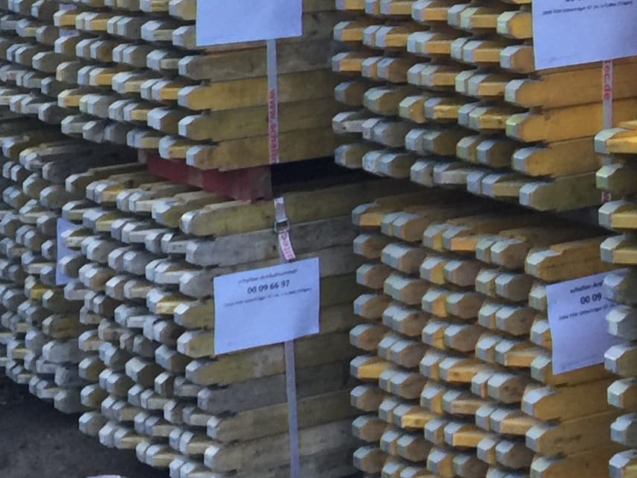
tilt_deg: -0.9
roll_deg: +1.8
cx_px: 824
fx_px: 2043
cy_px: -143
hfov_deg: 16.7
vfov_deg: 12.9
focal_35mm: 111
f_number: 2.2
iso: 40
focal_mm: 4.15
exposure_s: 1/17
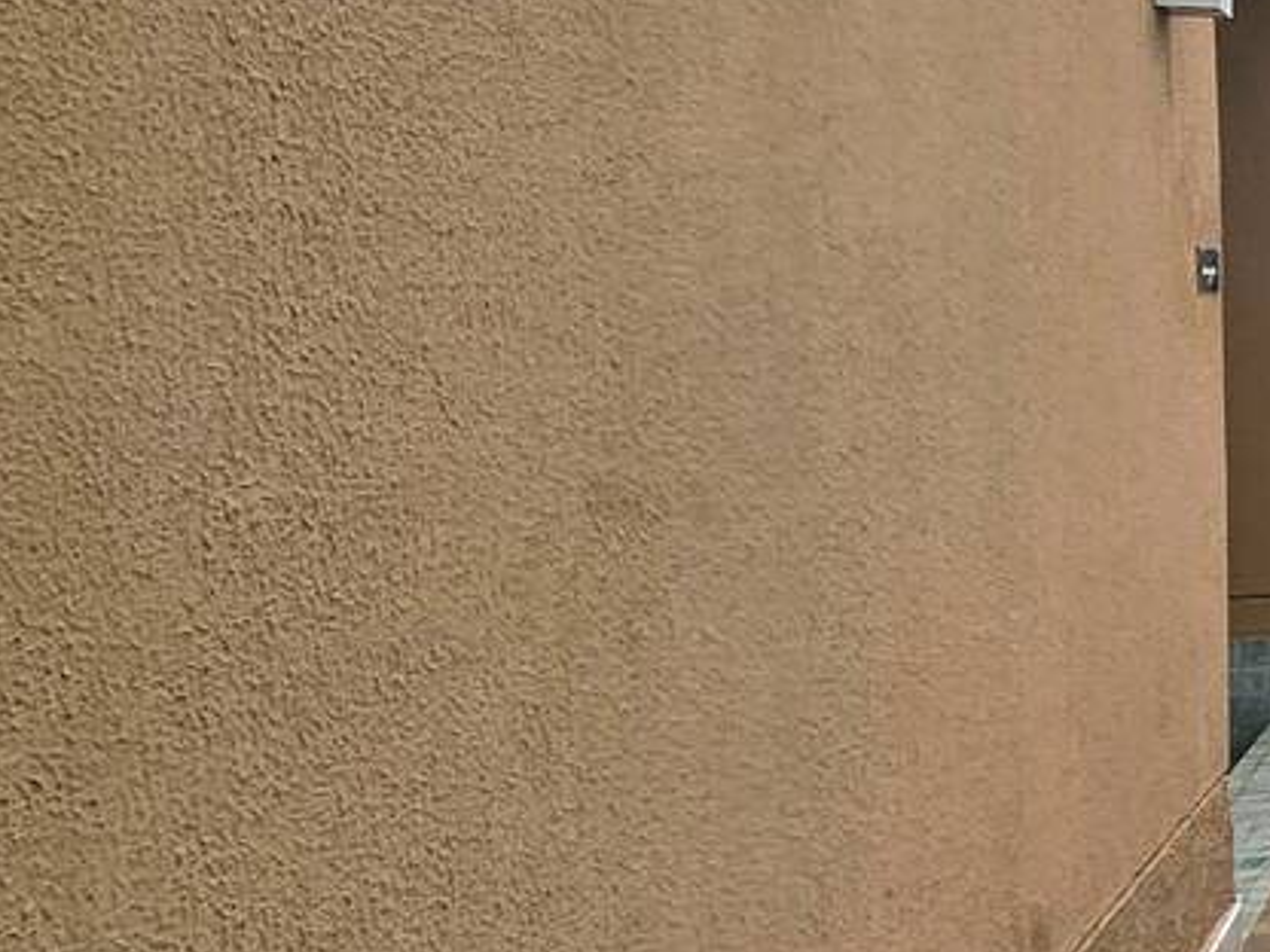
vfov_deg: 32.0
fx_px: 1651
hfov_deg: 24.3
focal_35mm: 45
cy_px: 339
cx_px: 2161
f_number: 2.2
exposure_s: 1/10000
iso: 50
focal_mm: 2.2
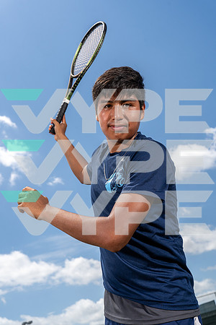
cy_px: 162
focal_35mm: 41
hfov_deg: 32.6
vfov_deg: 47.4
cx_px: 108
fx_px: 369
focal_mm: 41
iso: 250
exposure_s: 1/1250
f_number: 7.1
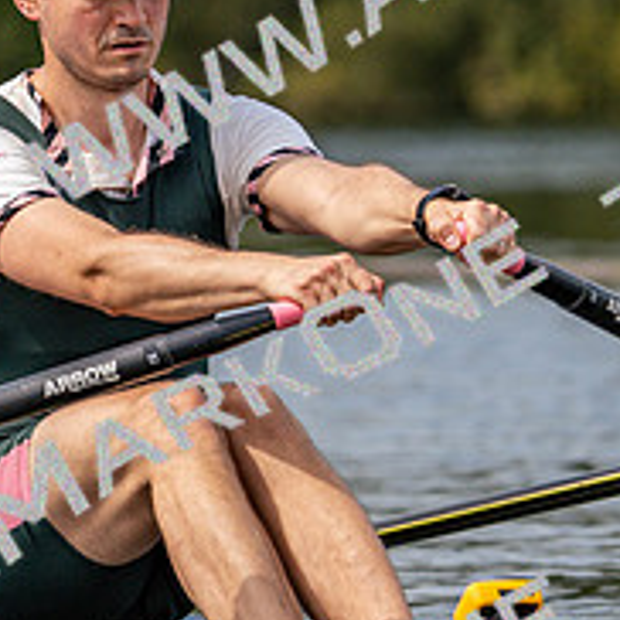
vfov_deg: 2.4
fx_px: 14732
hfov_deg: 2.4
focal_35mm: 727
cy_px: 210
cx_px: 446
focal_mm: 268
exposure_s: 1/1600
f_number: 5.6
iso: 320
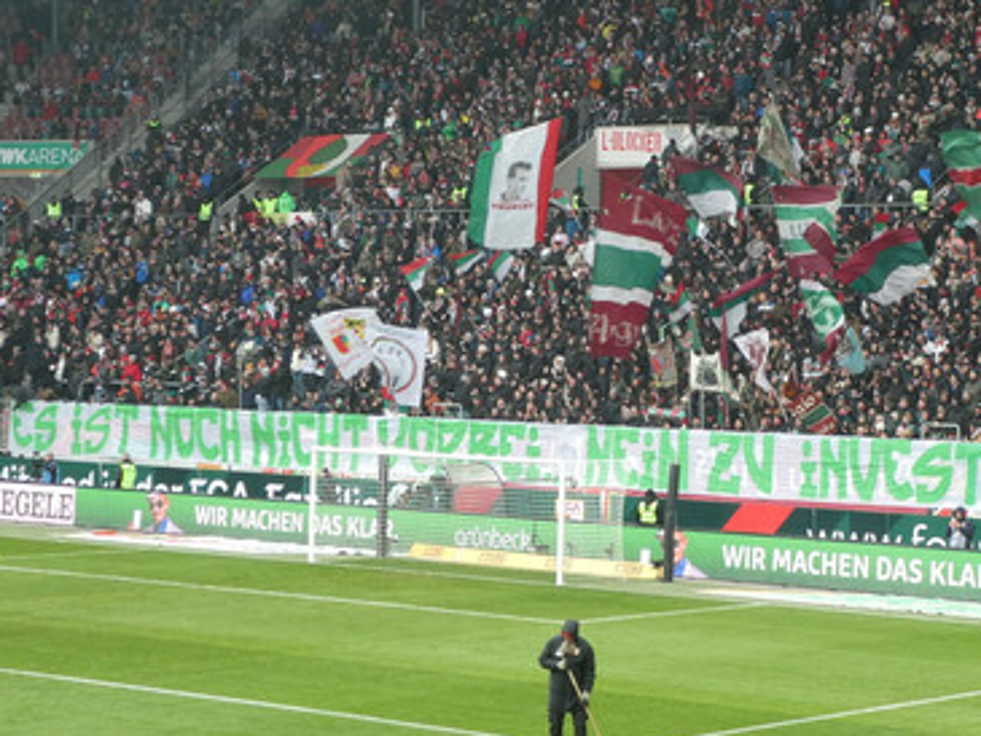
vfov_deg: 14.8
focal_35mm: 100
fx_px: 2835
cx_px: 804
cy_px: 252
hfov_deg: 19.4
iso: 250
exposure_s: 1/80
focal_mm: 10.3
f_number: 4.2
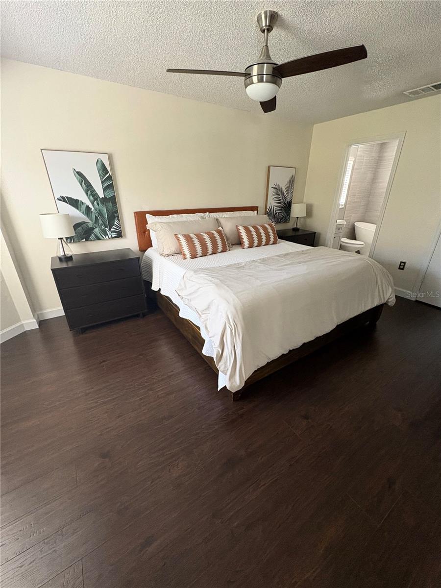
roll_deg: -0.3
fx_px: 238
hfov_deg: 85.7
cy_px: 294
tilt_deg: -23.8
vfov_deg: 102.1
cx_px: 220
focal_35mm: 14
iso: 400
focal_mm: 2.22
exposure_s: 1/60
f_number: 2.2
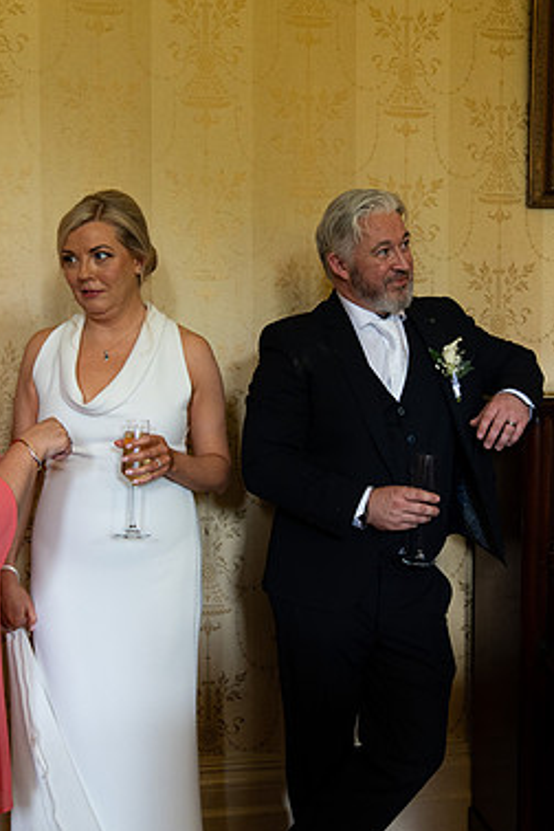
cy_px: 423
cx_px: 303
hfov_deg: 31.2
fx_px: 993
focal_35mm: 43
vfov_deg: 45.4
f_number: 2.8
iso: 2000
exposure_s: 1/160
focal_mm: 28
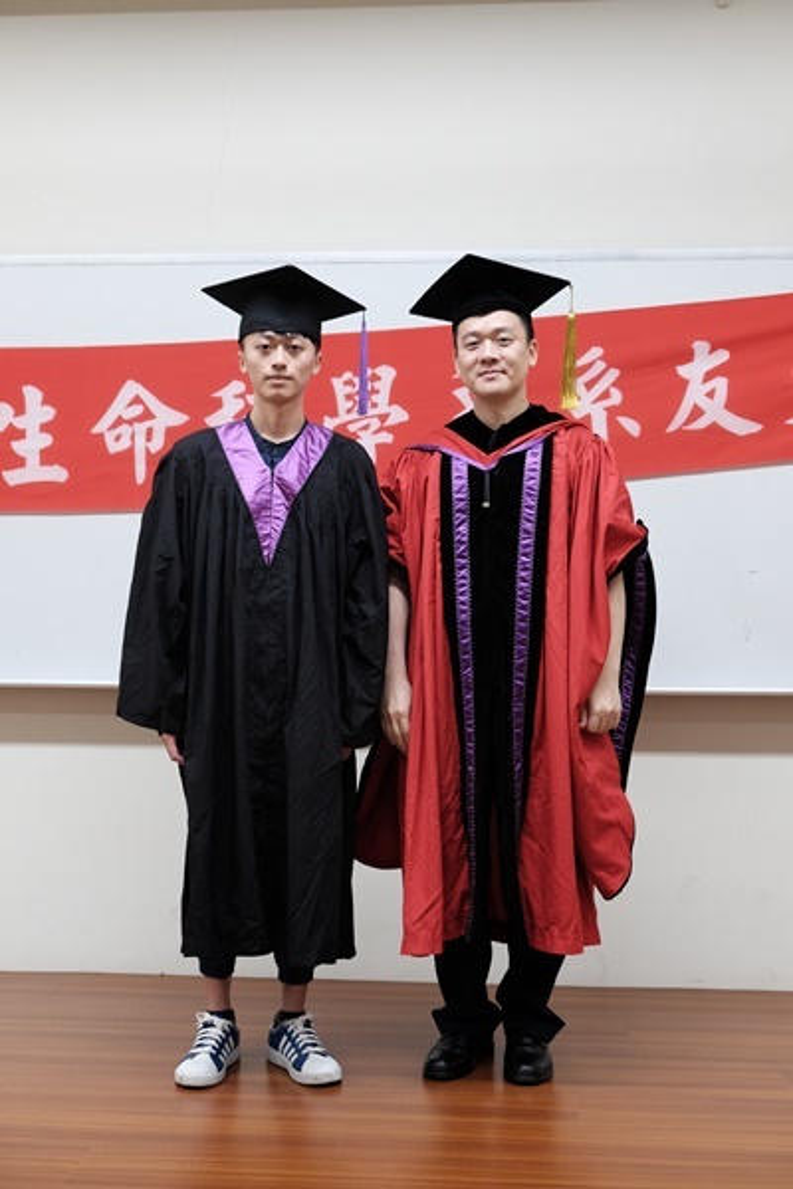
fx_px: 1322
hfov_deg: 33.4
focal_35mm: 40
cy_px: 594
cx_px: 396
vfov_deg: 48.5
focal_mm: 26.5
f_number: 3.6
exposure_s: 1/150
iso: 1600
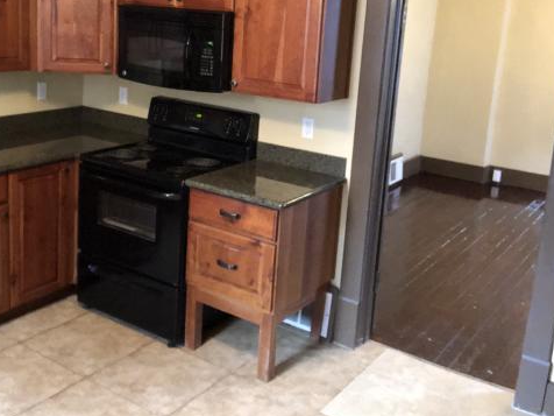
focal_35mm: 43
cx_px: 232
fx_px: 688
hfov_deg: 43.7
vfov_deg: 33.3
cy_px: 142
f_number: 2.2
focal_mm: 2.87
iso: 500
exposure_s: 1/30
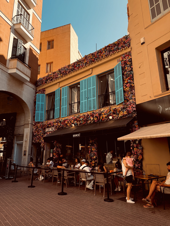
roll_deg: +1.8
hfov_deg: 56.8
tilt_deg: +16.9
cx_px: 85
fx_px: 157
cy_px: 113
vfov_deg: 71.6
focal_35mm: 24
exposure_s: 1/1437
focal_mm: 6.76
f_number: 1.78
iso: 100
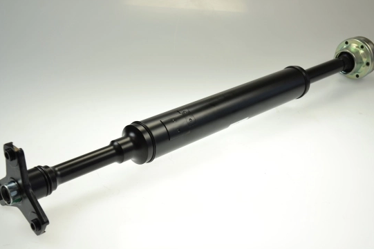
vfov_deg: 25.5
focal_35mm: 53
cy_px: 136
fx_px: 550
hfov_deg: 37.5
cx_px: 188
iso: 100
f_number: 5.6
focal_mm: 32
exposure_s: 1/80
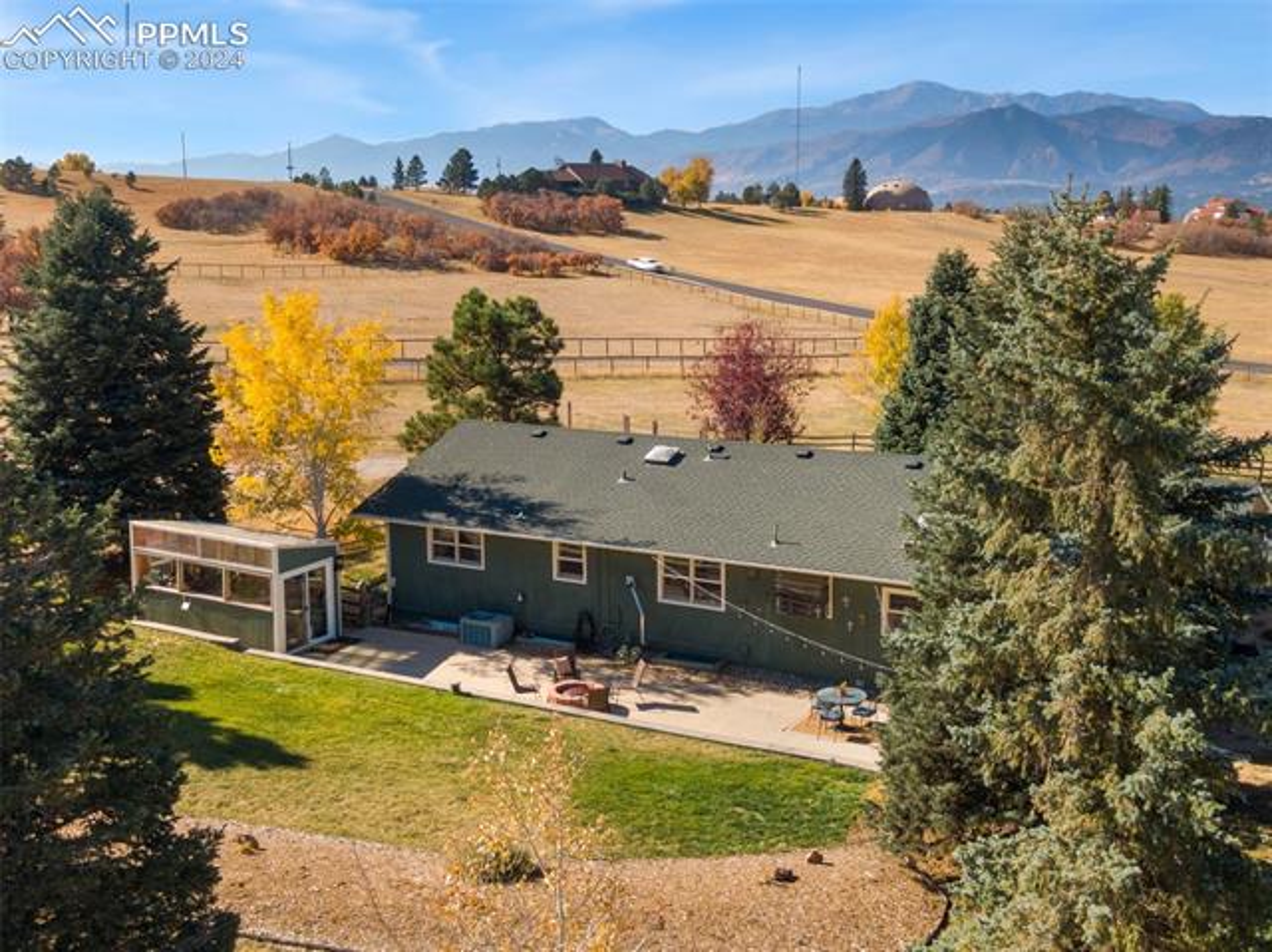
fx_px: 1542
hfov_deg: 44.8
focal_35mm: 42
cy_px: 476
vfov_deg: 34.3
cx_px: 636
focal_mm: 7.23
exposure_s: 1/15
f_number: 3.5
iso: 100
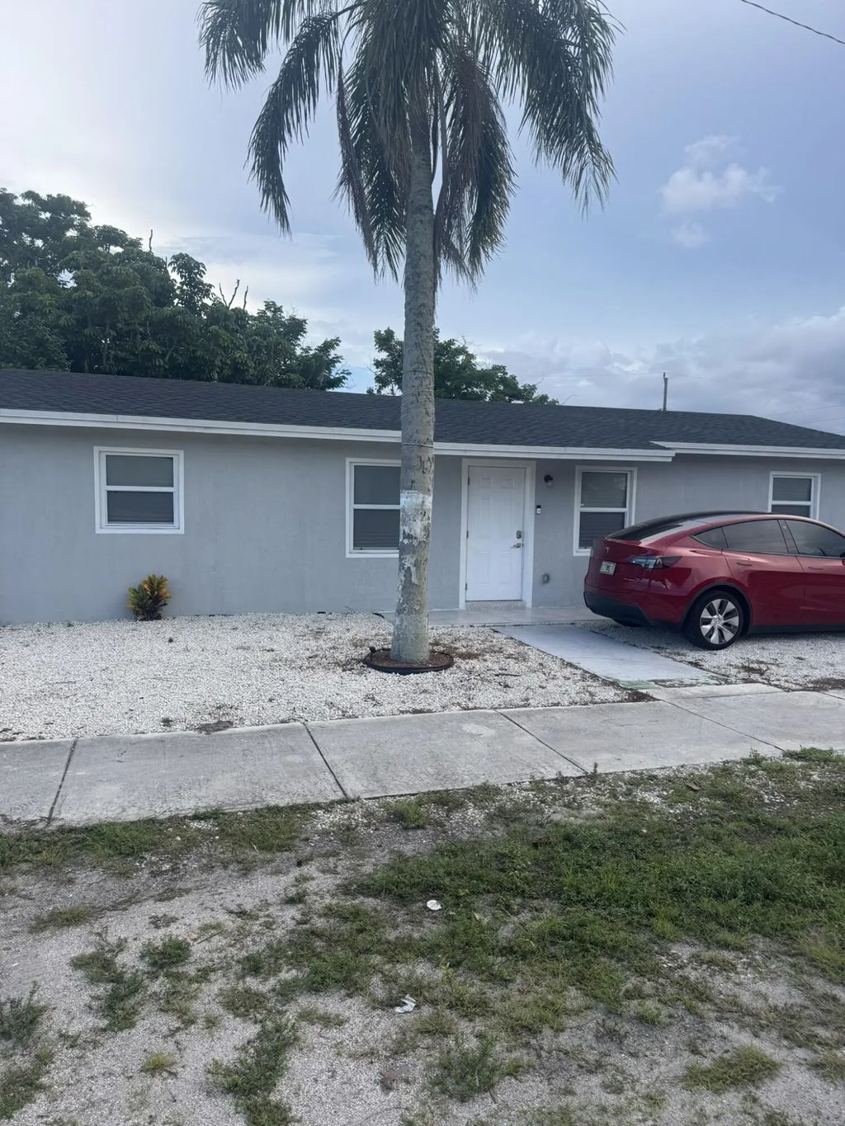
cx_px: 422
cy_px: 563
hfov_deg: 56.8
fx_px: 781
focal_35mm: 24
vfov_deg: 71.6
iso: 80
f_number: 1.78
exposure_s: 1/1193
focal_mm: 6.76
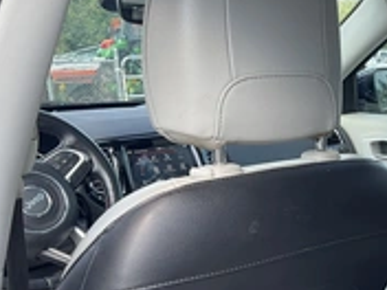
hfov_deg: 27.4
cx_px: 405
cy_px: 228
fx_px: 738
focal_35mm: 66
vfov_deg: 22.0
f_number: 1.8
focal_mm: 3
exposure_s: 1/122
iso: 25
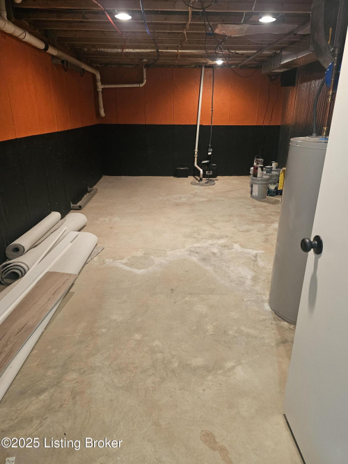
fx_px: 308
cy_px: 232
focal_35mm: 23
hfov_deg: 58.9
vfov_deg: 73.9
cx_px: 174
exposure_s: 1/60
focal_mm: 6.3
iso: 800
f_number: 1.7
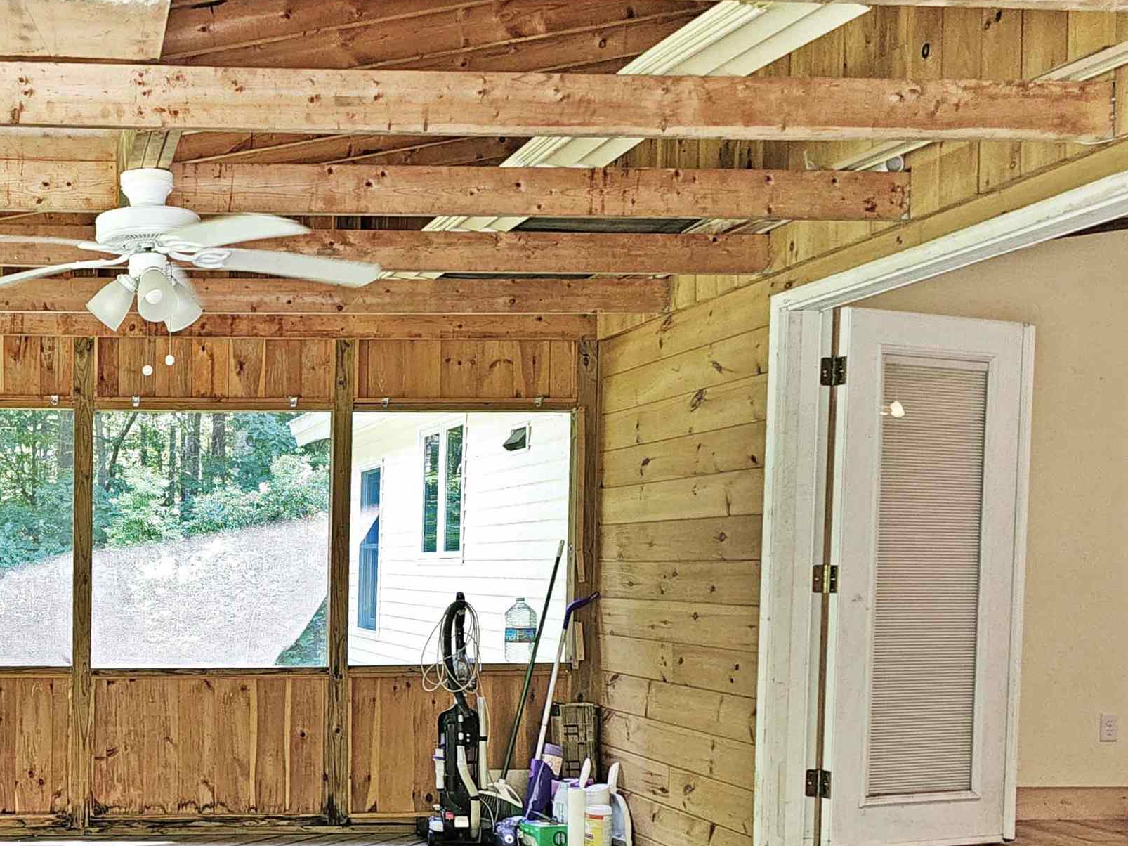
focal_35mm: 44
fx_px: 1434
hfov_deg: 39.9
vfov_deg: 32.2
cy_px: 636
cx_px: 123
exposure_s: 1/60.2
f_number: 1.7
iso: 100
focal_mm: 6.3
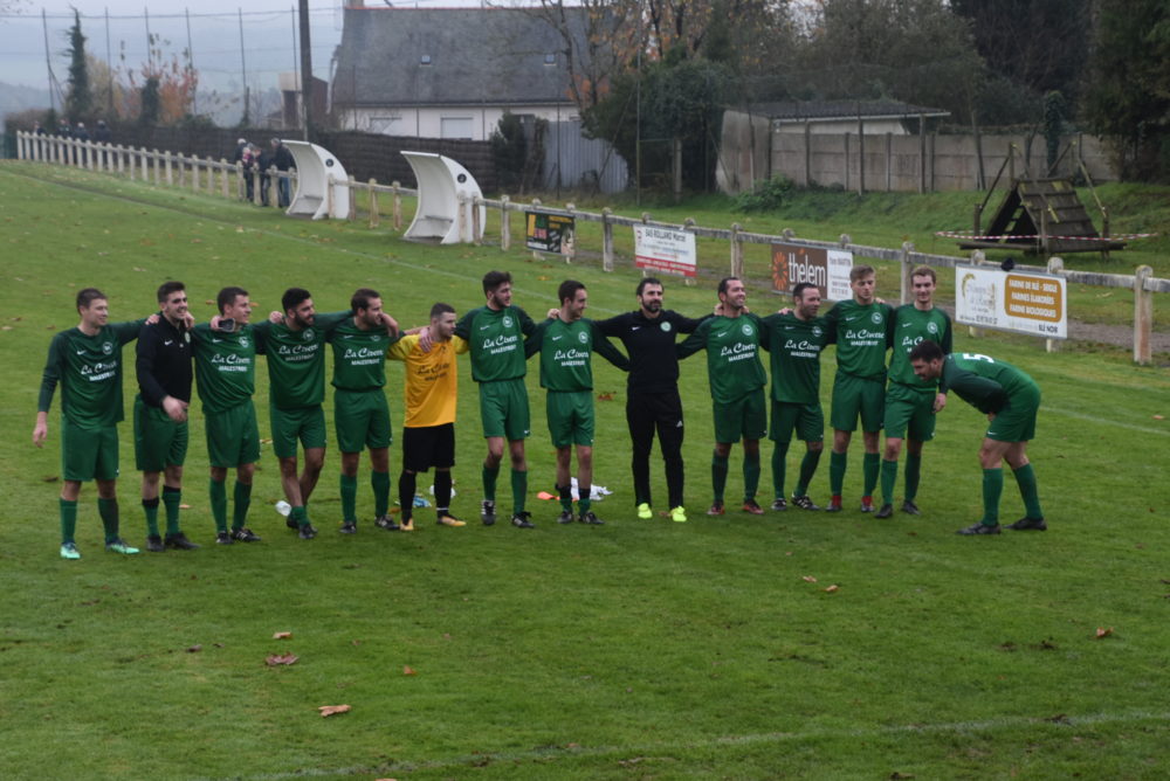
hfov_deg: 23.4
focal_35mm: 87
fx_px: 2829
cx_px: 585
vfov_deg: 15.7
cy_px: 390
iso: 400
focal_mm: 58
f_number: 5
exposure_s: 1/60
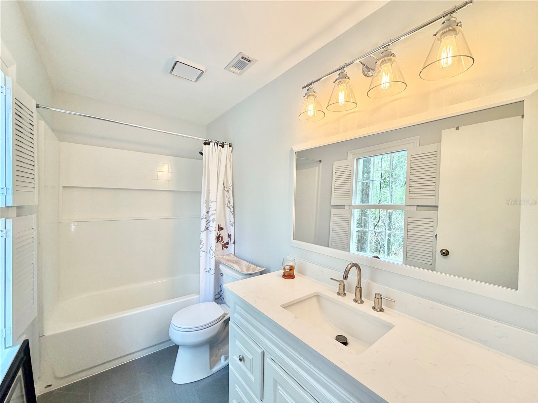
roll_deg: -0.1
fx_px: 218
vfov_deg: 85.7
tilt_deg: -0.7
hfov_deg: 102.1
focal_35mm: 14
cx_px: 269
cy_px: 202
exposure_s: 1/120
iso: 125
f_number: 2.2
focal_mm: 2.22
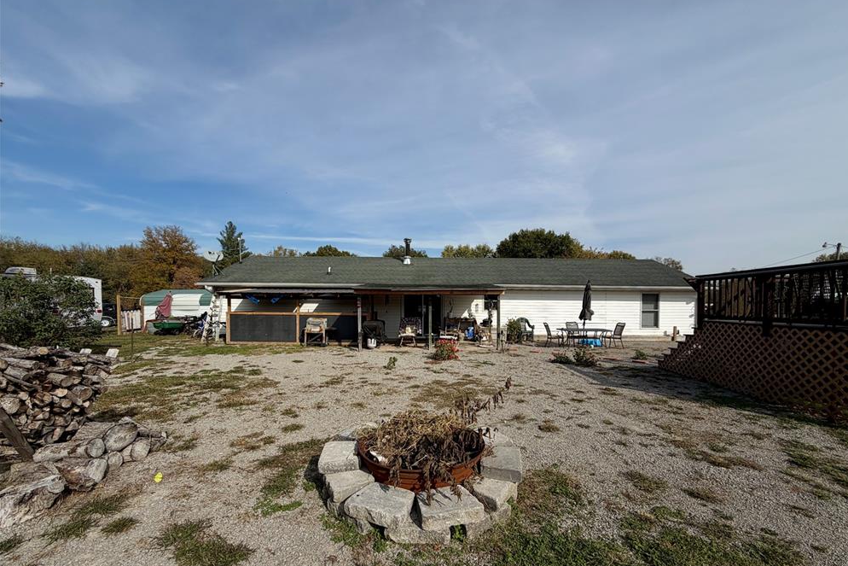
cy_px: 319
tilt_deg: -2.1
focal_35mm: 15
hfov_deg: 100.4
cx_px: 436
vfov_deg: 77.0
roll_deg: -0.2
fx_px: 353
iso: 20
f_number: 2.2
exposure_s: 1/1464
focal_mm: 2.22
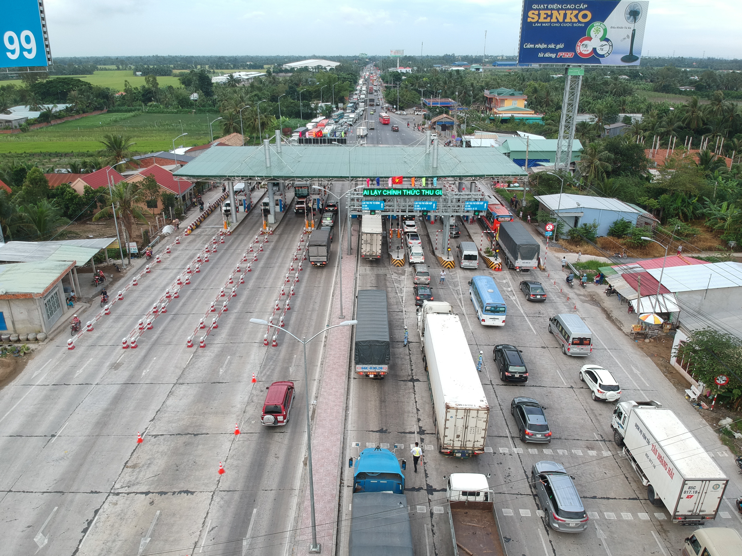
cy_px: 278
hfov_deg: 69.4
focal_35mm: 25
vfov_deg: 54.9
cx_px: 371
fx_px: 536
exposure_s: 1/120
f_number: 2.6
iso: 100
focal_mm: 4.49
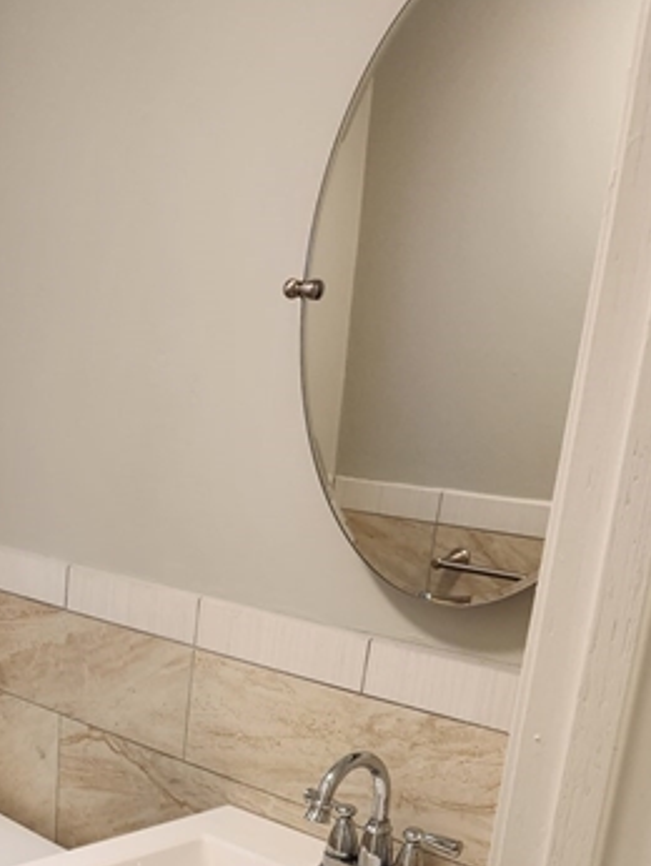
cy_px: 828
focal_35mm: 51
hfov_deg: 27.5
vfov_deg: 34.7
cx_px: 55
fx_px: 1277
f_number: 1.8
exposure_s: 1/120
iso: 160
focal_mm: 5.4
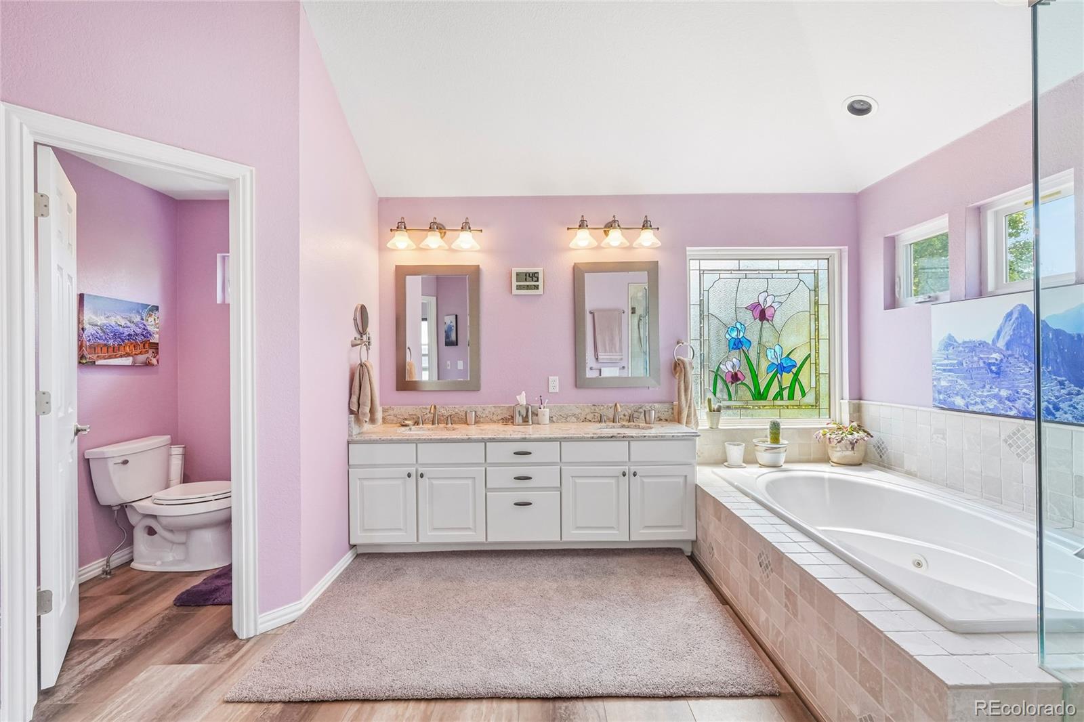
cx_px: 542
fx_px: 452
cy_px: 361
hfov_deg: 100.4
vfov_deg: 77.3
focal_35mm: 15
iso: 800
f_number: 8
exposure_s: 1/25
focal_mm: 10
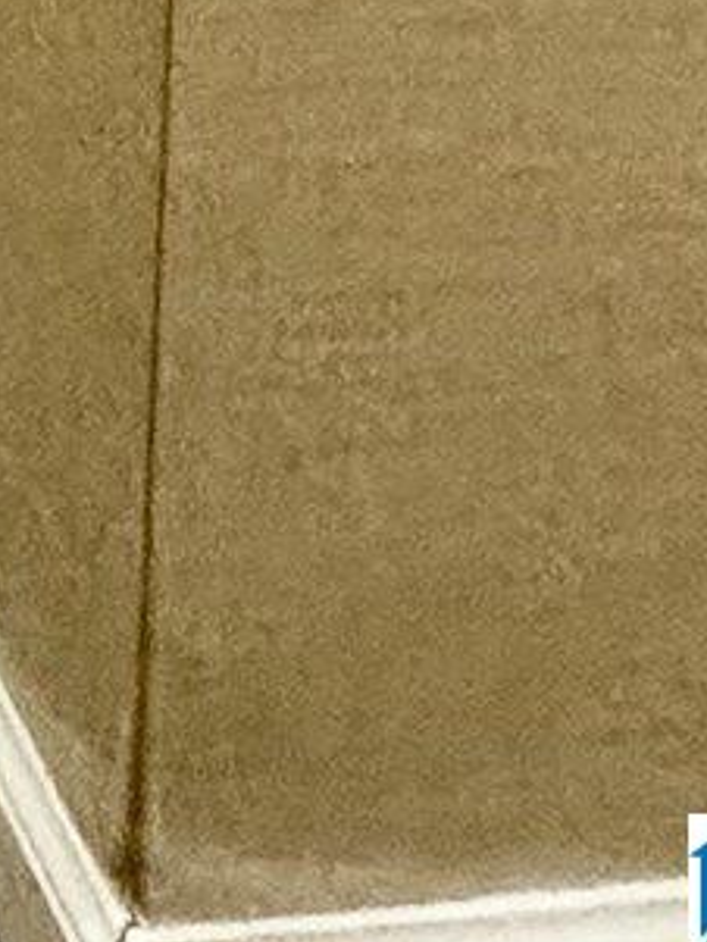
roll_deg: +0.8
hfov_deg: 9.5
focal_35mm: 107
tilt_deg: -3.7
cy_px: -2648
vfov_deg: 8.7
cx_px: -1639
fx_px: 2912
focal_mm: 2.22
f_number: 2.2
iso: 250
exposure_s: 1/60
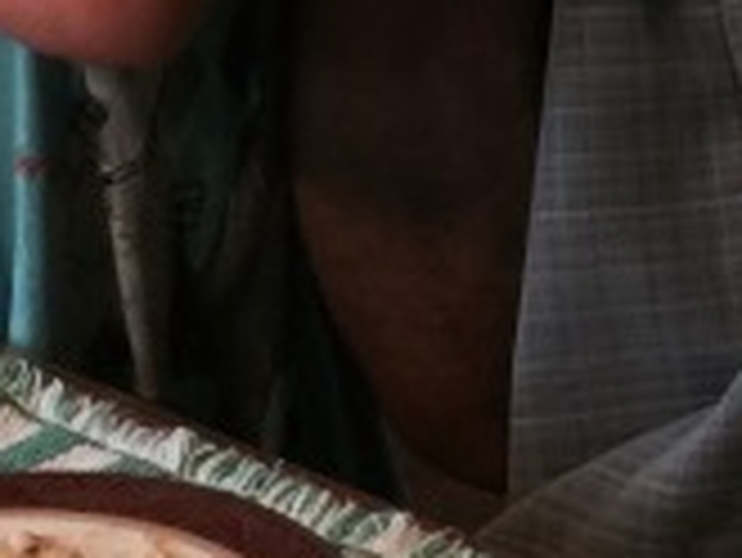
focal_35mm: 180
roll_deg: +6.3
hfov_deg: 10.9
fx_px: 3861
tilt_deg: -5.2
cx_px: 589
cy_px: -806
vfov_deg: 7.7
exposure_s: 1/15
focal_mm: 4.15
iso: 64
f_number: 2.2
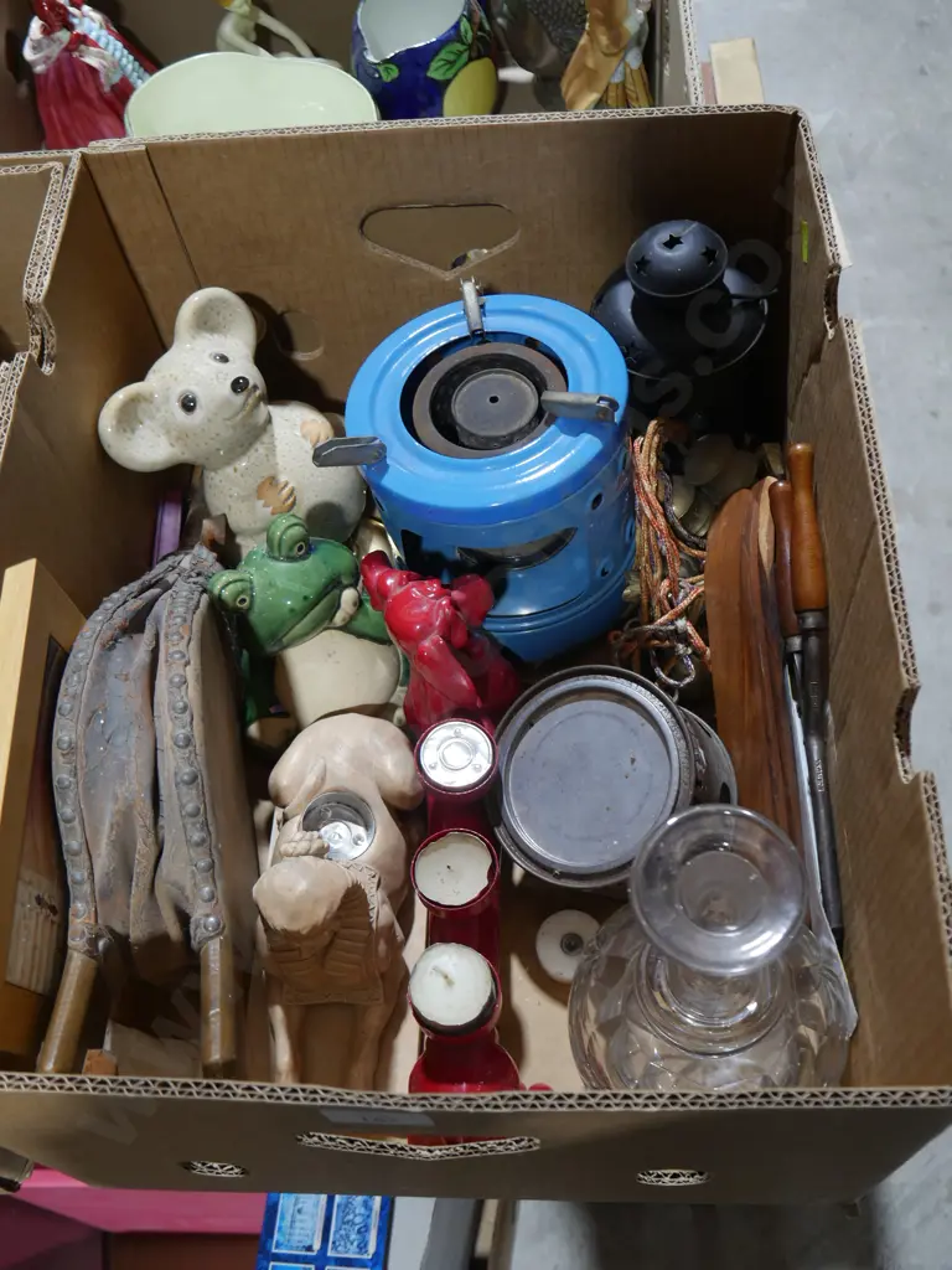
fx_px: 1247
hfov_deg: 41.8
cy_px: 635
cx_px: 476
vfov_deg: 54.0
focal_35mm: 34
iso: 320
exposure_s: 1/60
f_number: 4
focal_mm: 17
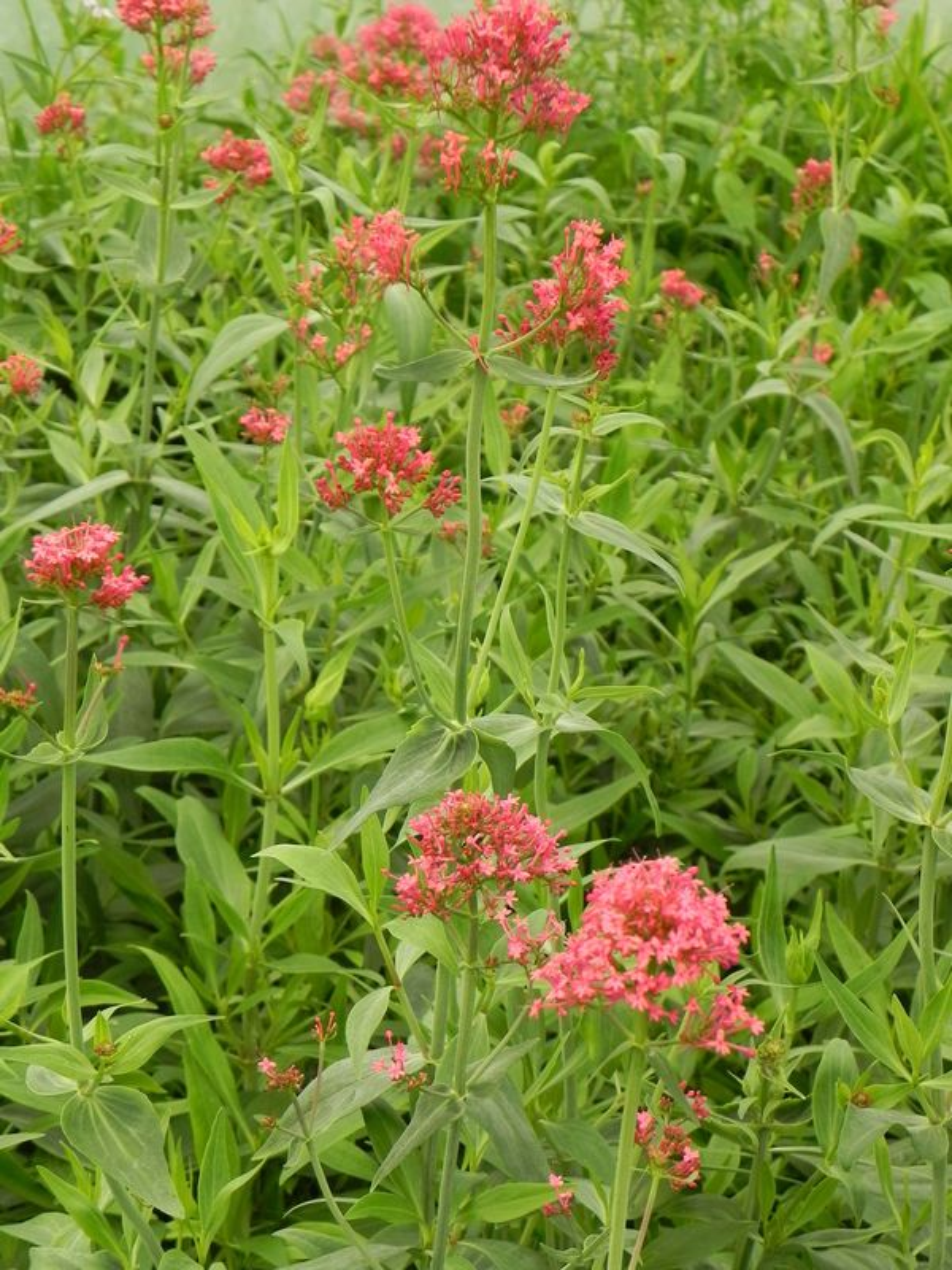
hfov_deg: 12.7
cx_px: 476
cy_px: 635
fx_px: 4290
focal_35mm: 117
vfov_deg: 16.8
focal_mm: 20.8
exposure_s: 1/250
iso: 160
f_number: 4.5
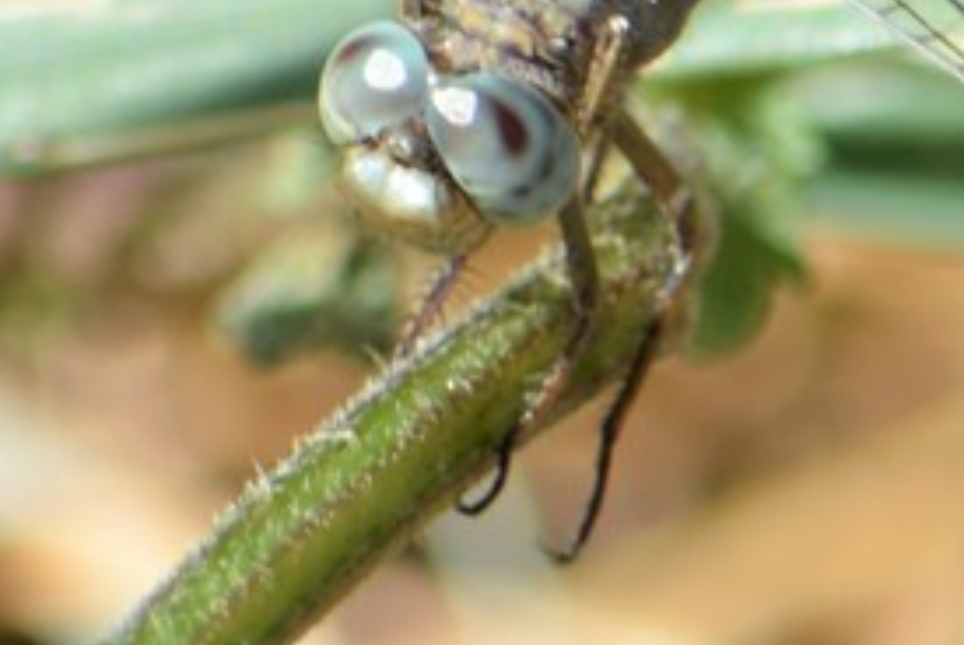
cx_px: 536
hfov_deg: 1.3
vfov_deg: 0.9
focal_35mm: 1569
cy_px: -249
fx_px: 42058
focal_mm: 300
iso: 100
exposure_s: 1/160
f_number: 8
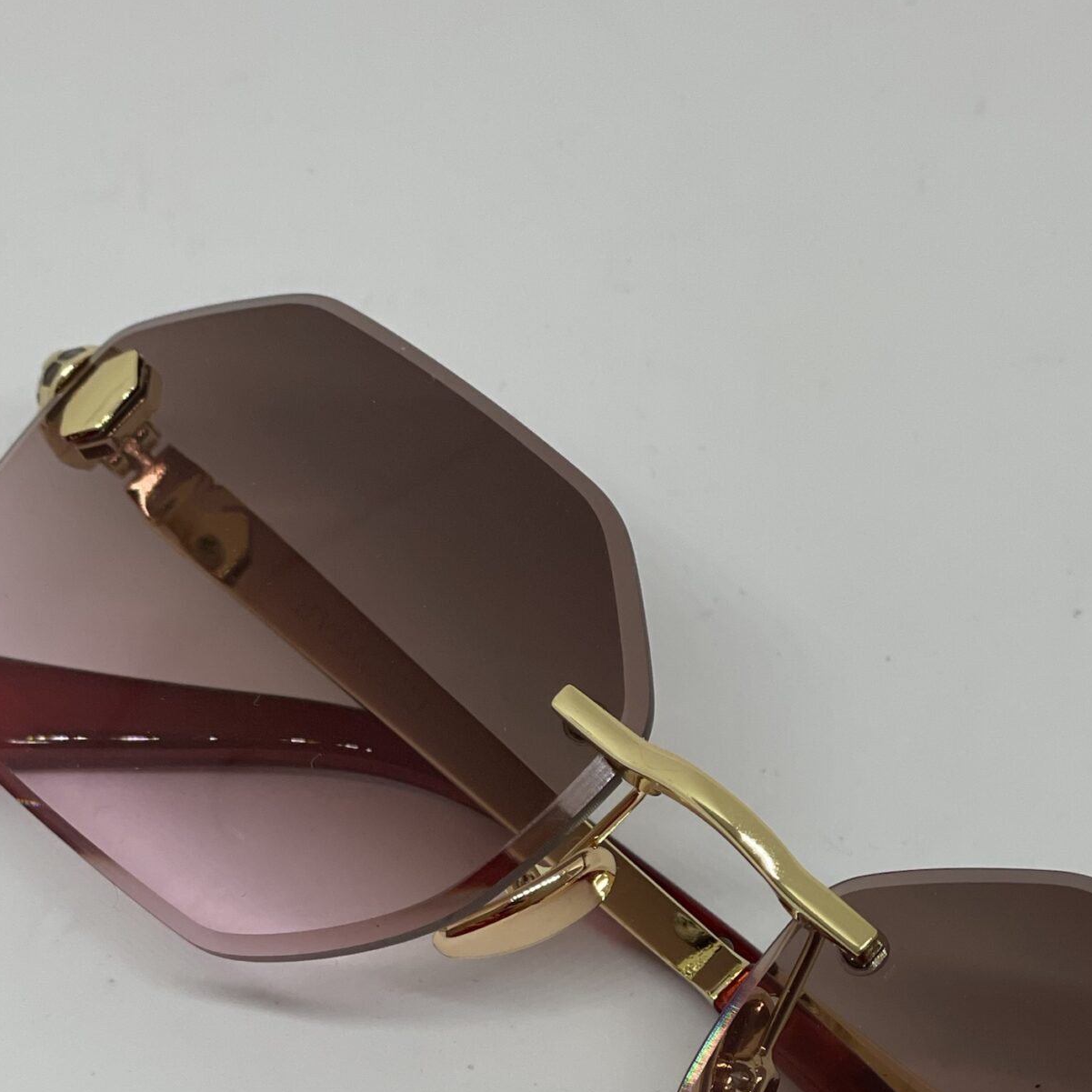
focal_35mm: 98
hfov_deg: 17.7
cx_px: 718
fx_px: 3498
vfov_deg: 17.5
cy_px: 971
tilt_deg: -48.6
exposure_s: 1/122
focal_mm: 6
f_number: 2
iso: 64
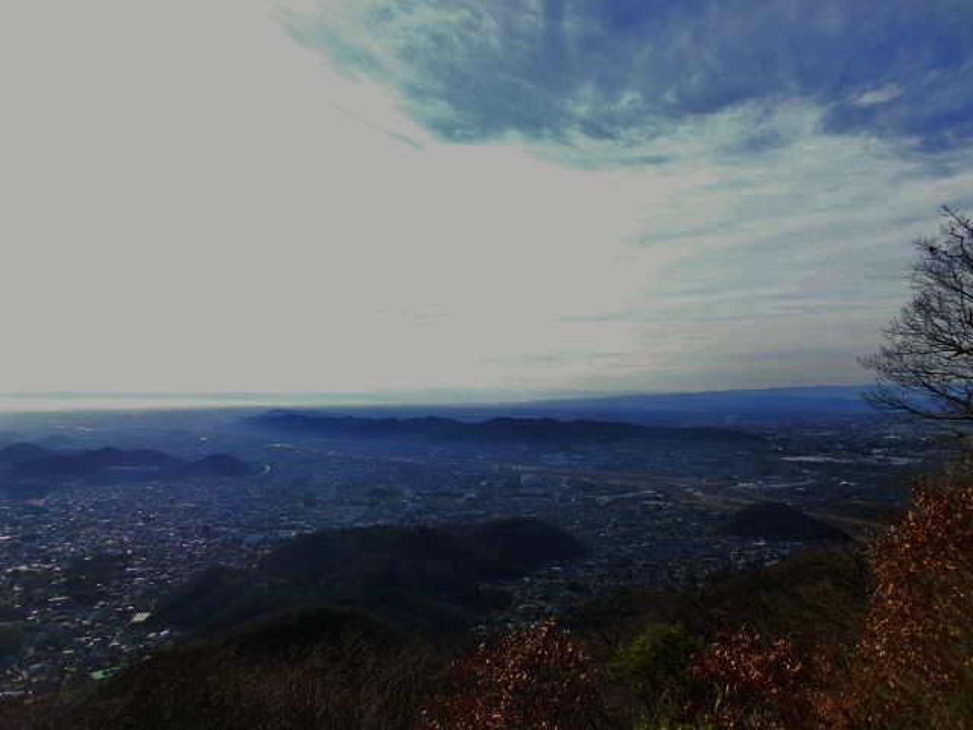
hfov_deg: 71.6
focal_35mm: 24
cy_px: 365
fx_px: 675
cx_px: 486
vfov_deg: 56.8
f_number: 3
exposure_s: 1/1000
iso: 100
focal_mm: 4.24
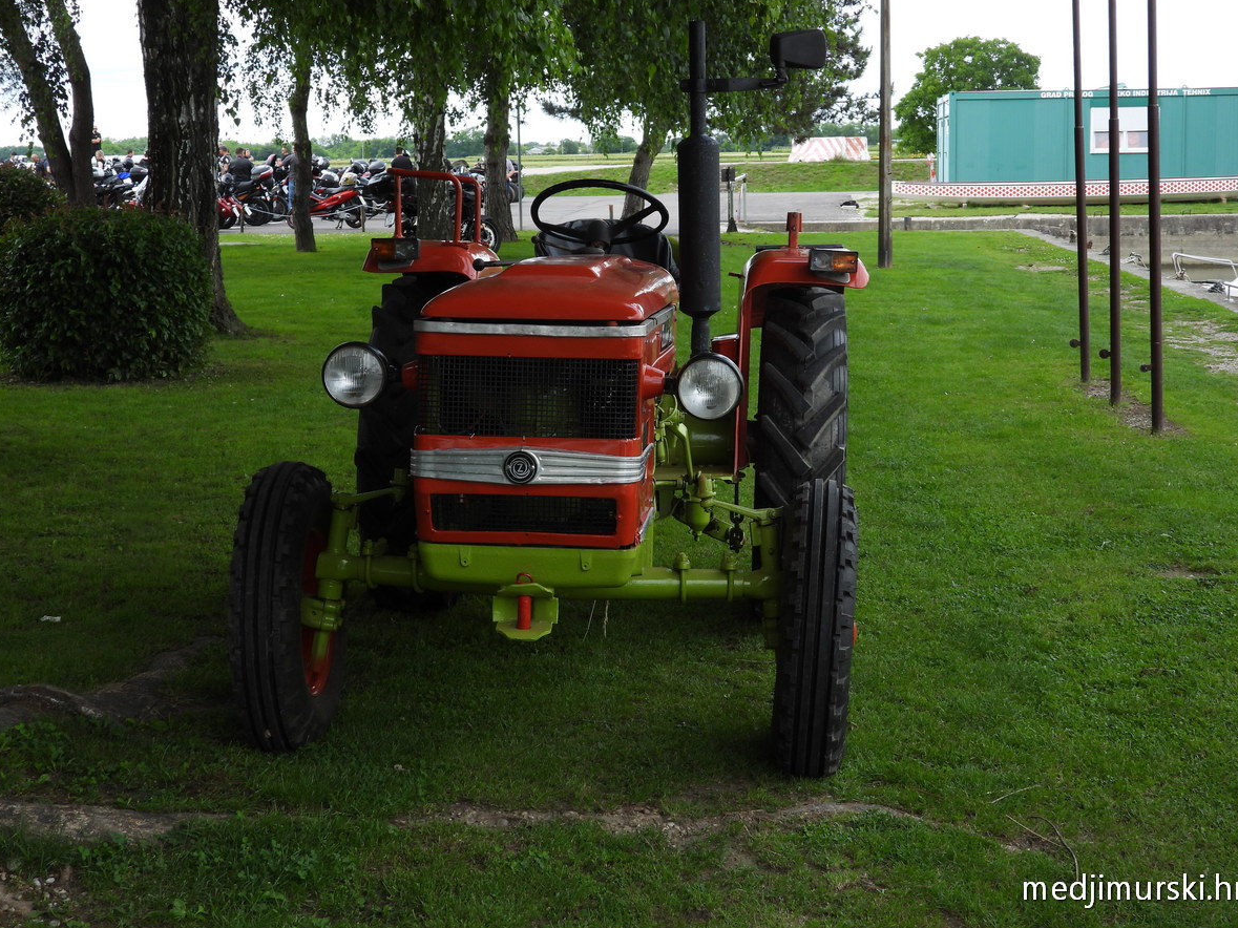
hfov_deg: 34.4
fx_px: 2003
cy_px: 459
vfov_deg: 26.1
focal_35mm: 56
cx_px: 624
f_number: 3.5
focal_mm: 9.8
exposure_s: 1/320
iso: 100
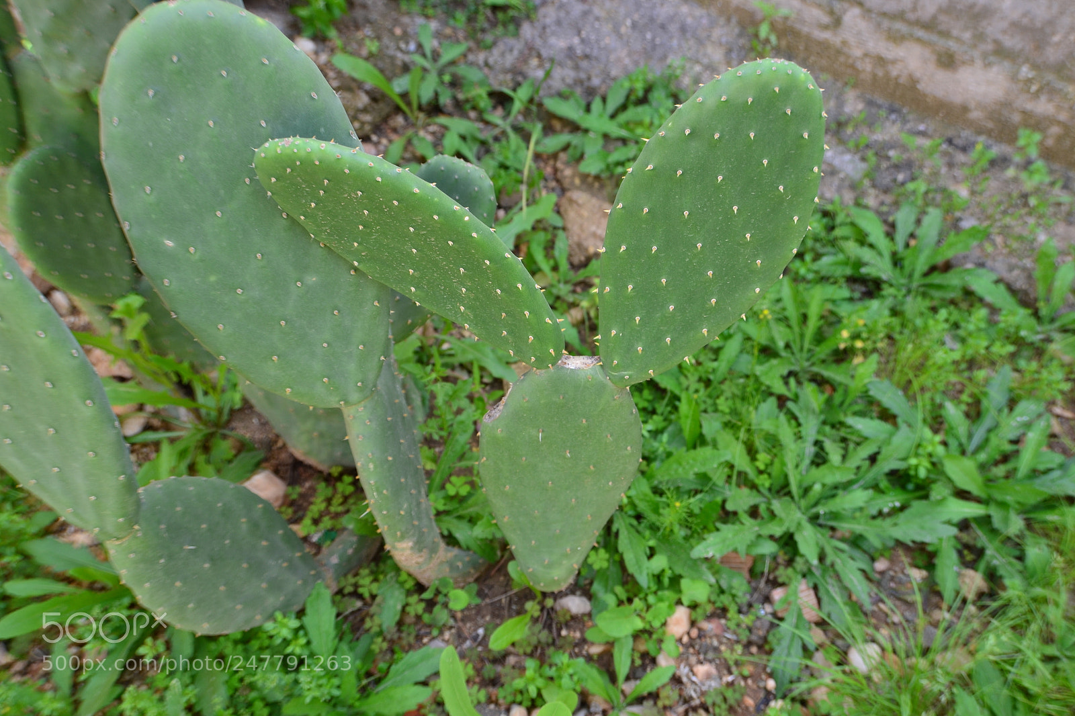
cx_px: 538
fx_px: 1433
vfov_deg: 28.1
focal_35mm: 48
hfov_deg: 41.1
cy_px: 358
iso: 100
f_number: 4.5
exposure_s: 1/30
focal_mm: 32
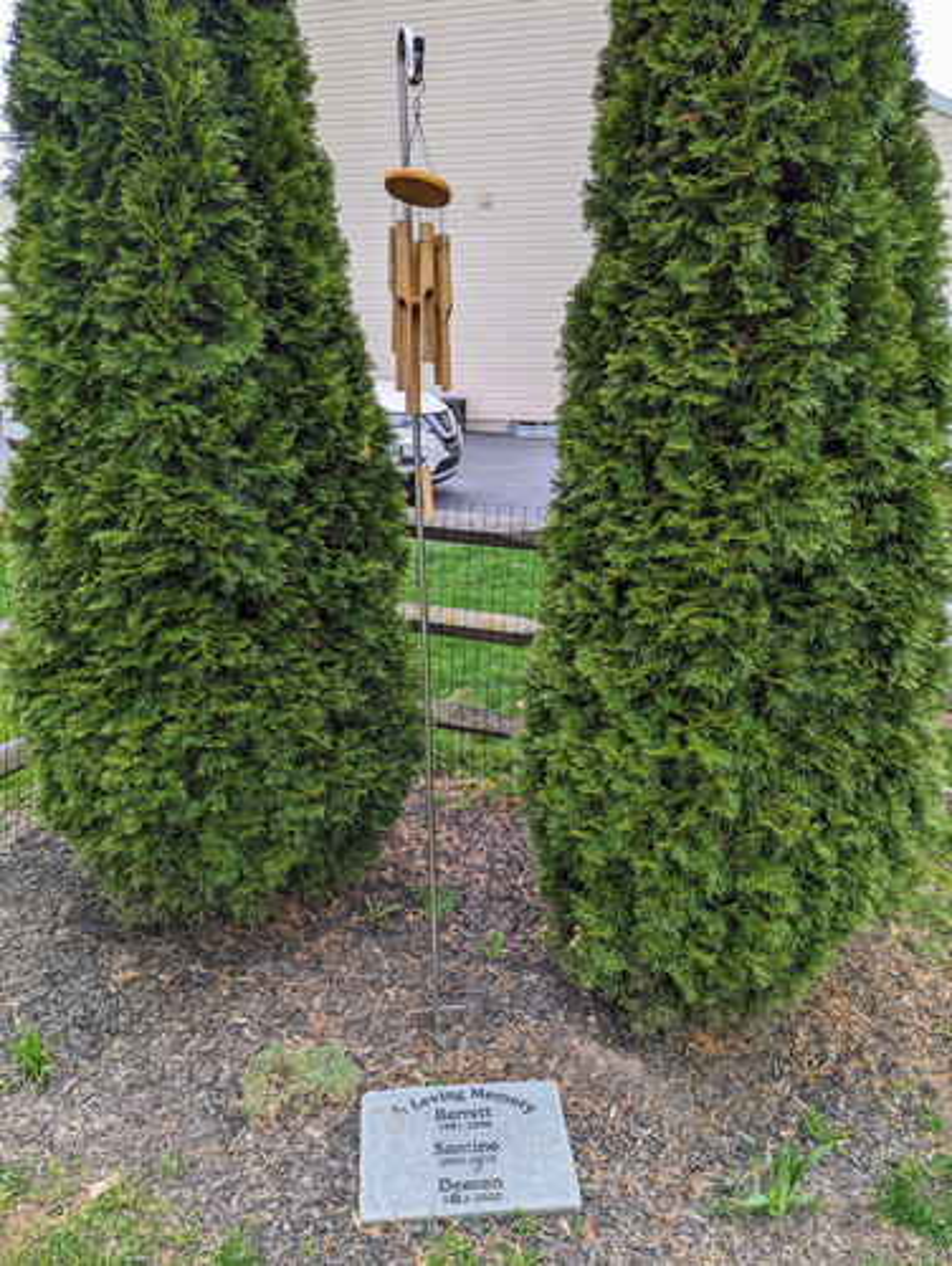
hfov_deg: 56.9
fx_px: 879
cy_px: 633
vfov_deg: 71.5
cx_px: 476
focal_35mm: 24
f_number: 1.85
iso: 36
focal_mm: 6.81
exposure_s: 1/273
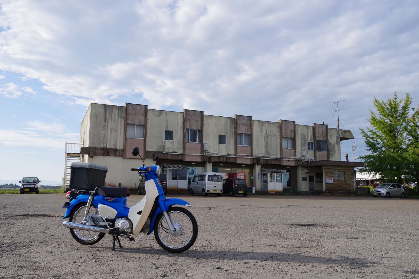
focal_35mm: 31
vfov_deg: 42.3
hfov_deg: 60.3
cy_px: 140
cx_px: 210
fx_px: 361
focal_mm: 31
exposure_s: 1/125
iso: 200
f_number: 14
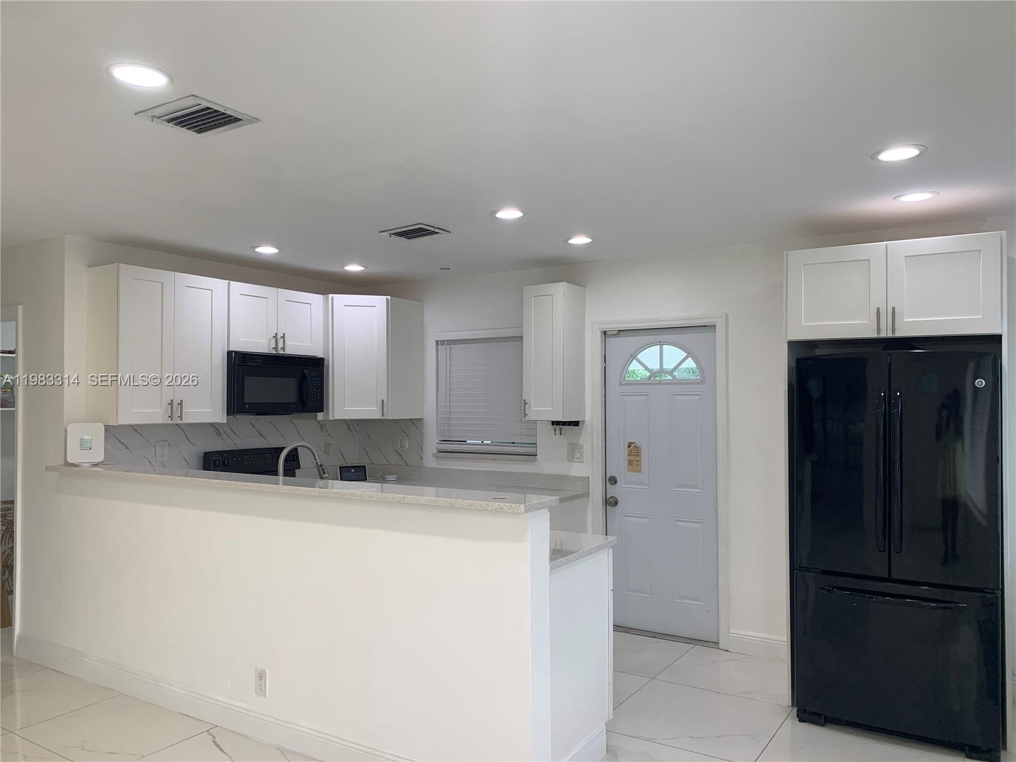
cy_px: 381
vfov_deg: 53.1
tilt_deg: -1.4
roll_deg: +1.2
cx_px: 508
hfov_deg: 67.3
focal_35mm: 26
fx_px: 763
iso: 50
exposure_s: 1/120
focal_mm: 4.25
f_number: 1.8
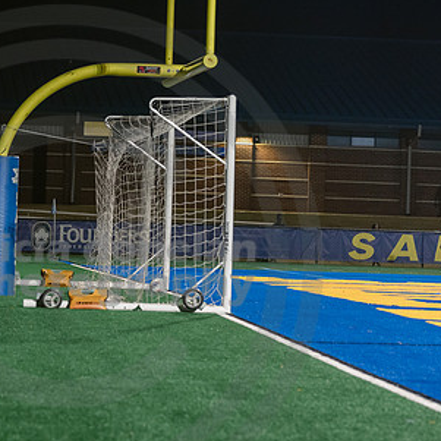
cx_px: 63
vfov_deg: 9.7
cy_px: 264
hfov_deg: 9.7
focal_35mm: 180
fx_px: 2594
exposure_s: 1/320
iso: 2500
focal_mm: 110
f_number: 3.5
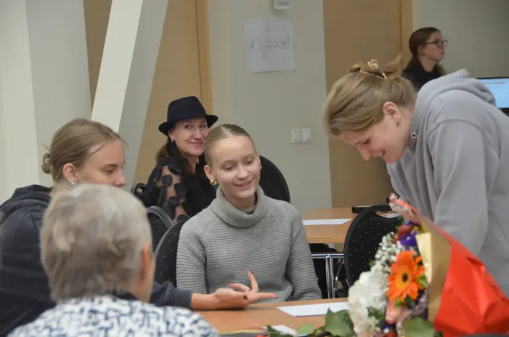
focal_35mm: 105
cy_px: 168
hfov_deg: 19.5
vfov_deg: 13.0
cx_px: 254
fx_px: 1482
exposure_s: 1/40
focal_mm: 70
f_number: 5
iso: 1600
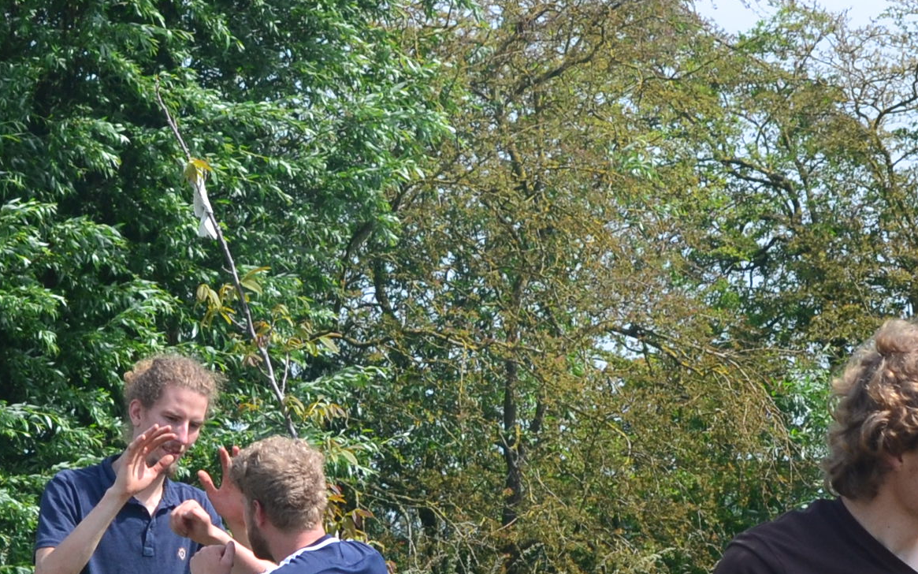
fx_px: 6242
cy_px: 673
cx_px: -18
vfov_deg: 5.2
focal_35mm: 250
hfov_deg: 8.4
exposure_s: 1/320
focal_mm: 55
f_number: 10
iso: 400
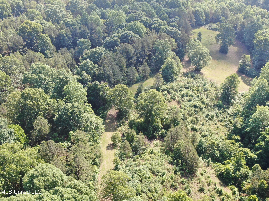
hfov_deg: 40.4
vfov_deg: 30.9
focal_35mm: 47
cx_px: 134
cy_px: 100
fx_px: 365
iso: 100
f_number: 3.8
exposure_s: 1/160
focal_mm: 8.42
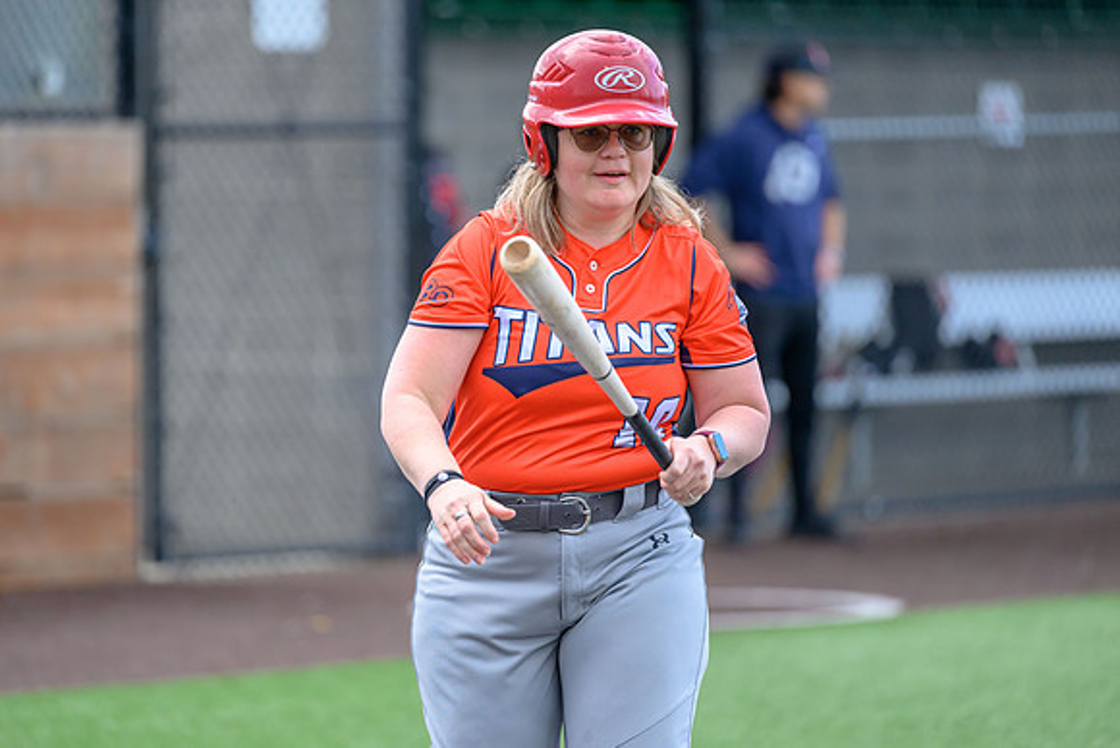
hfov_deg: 8.4
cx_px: 440
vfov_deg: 5.6
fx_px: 7585
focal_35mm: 244
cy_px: 318
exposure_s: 1/2000
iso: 1000
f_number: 2.8
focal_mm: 200
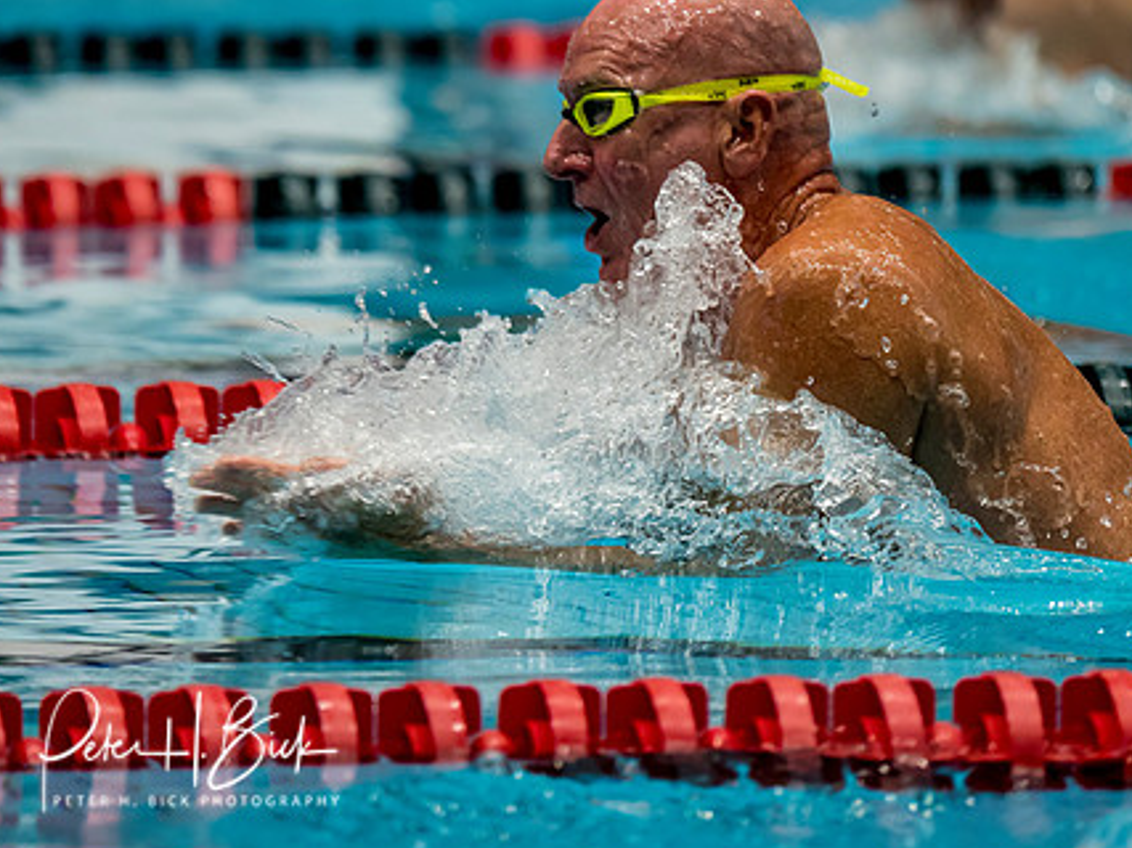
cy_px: 317
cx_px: 729
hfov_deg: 3.6
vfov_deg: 2.7
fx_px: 17817
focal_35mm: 545
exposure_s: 1/800
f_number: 2.8
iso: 2000
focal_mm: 200
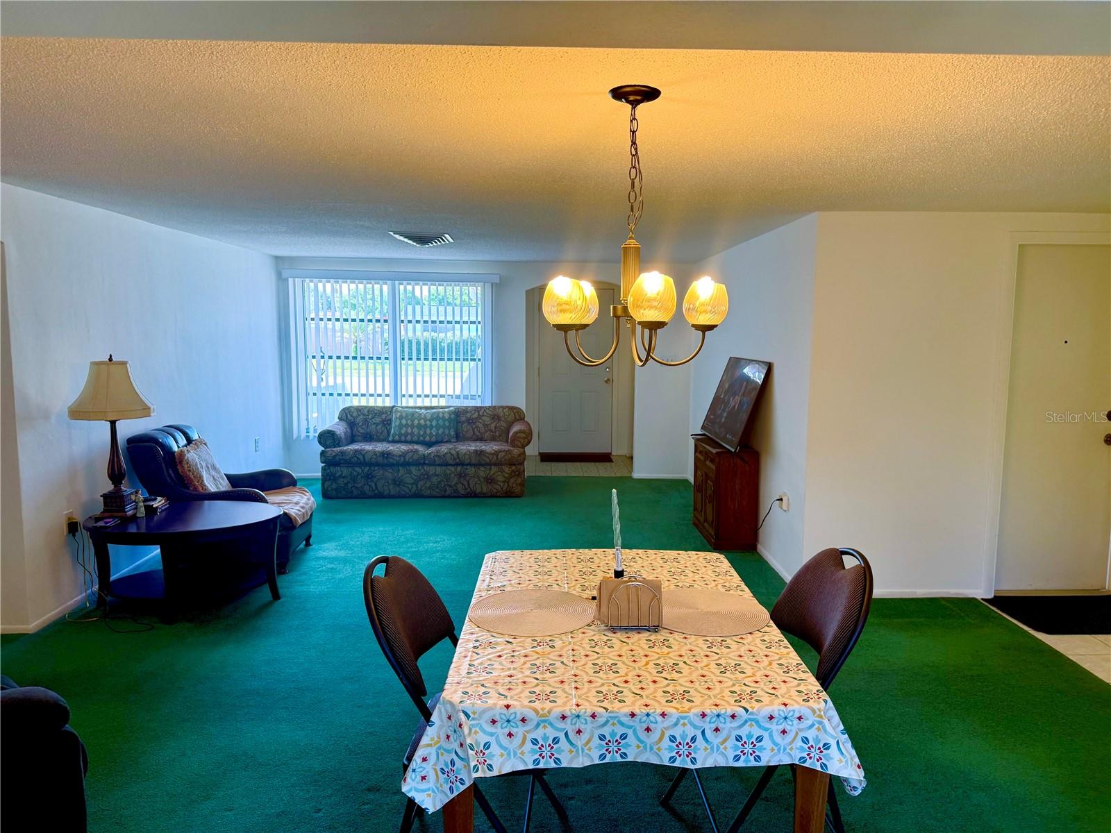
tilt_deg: -6.2
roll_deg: -0.5
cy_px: 416
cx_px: 556
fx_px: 770
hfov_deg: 71.6
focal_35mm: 24
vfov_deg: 56.8
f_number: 1.78
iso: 125
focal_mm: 6.76
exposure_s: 1/120
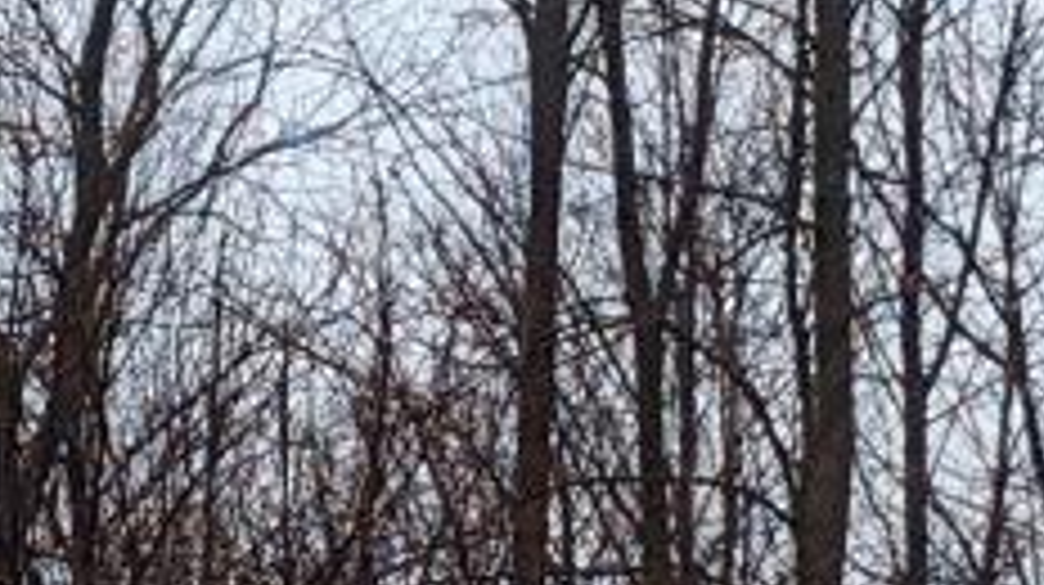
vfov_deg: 4.6
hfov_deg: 8.5
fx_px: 7025
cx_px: -14
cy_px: 1724
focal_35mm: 254
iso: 81
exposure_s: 1/809
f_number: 1.73
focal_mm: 4.38
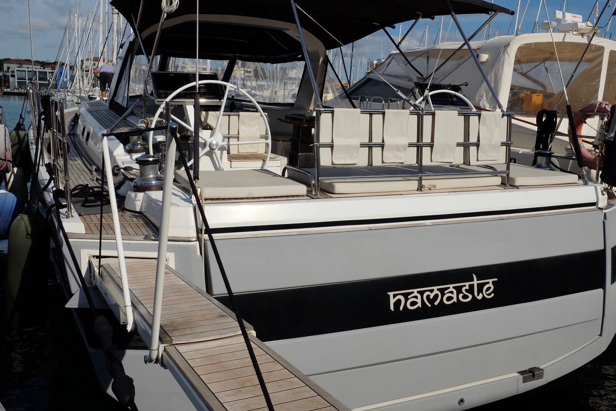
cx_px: 308
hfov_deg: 58.7
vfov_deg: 41.1
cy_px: 206
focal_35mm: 32
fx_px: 548
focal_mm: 21.4
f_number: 18
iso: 400
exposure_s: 1/350
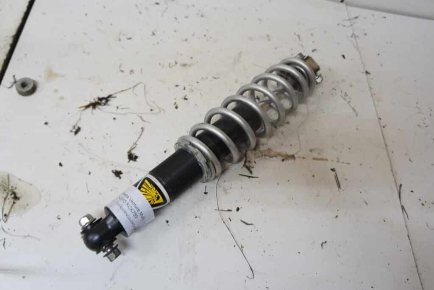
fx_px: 326
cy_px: 145
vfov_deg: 47.9
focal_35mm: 27
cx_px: 217
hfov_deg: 67.4
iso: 1250
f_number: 3.5
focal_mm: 18
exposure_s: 1/60
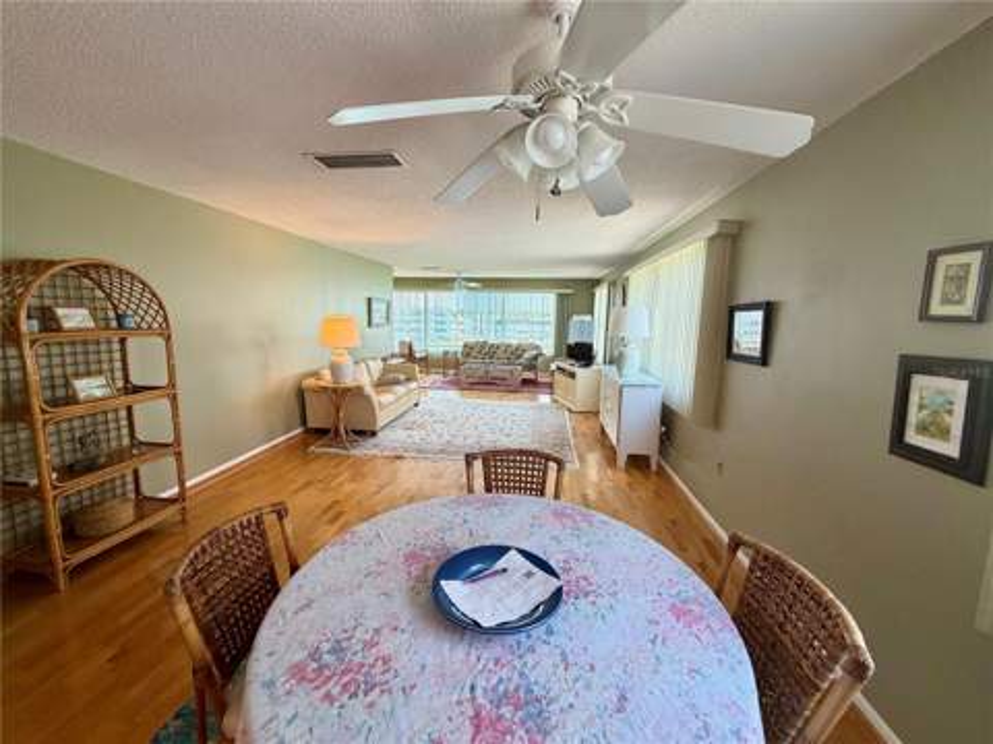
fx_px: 402
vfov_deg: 85.7
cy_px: 372
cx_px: 496
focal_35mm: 14
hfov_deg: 102.1
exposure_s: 1/120
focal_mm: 2.22
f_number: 2.2
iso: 160
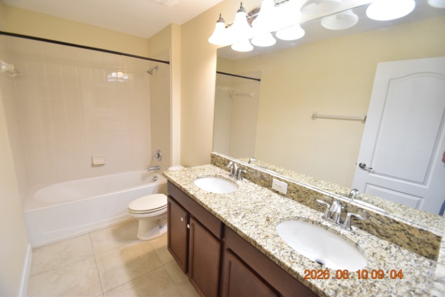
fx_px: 185
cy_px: 148
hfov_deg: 100.4
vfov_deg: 77.3
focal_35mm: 15
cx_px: 222
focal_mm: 10
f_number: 3.5
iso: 800
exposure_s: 1/90
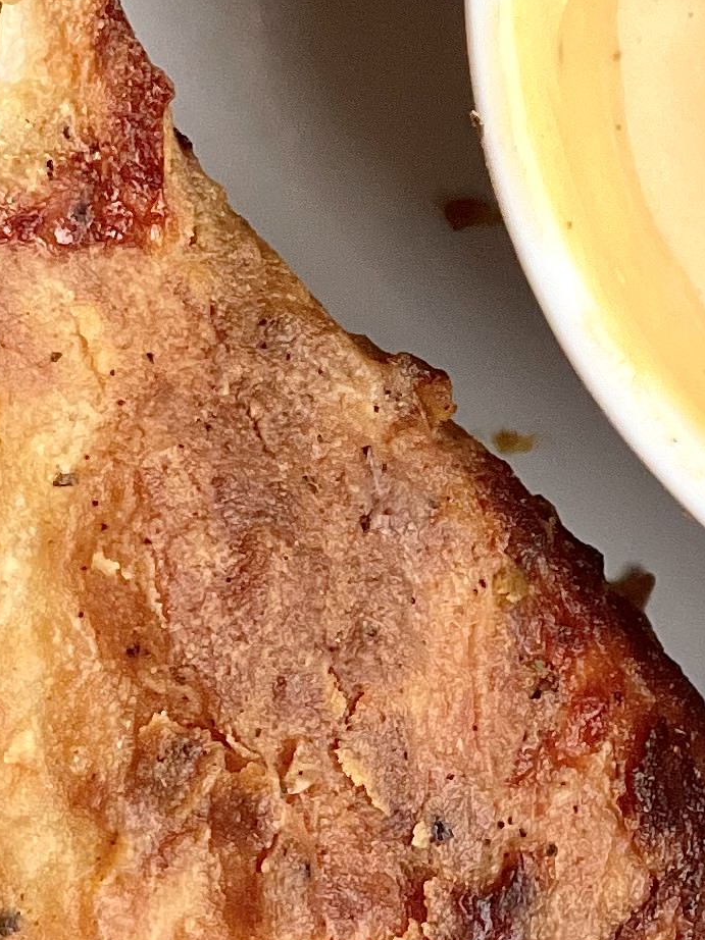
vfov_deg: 7.1
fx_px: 7607
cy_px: 185
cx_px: 779
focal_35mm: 280
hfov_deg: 5.3
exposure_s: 1/120
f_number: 2.2
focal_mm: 7.5
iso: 100
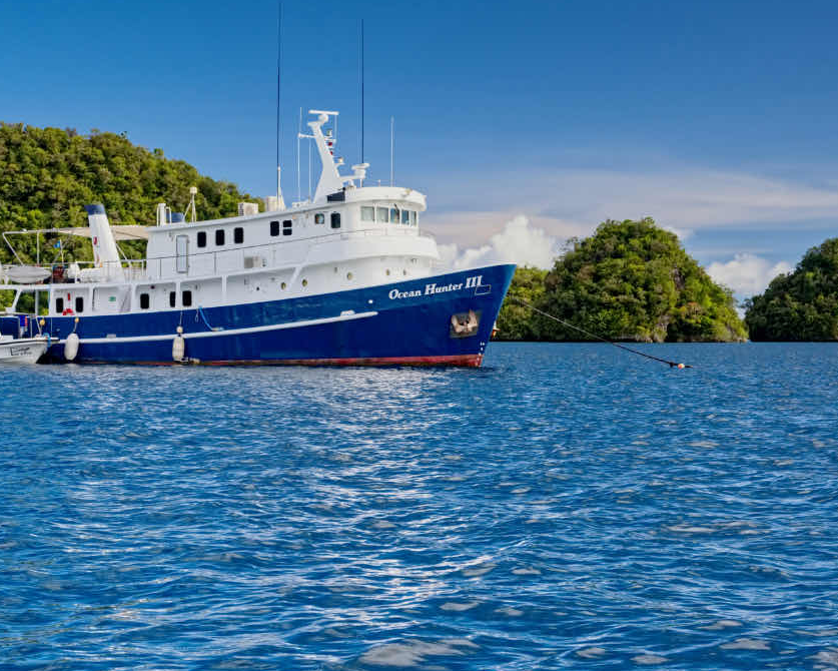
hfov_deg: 27.1
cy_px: 324
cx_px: 372
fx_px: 1737
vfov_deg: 21.9
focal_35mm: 70
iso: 320
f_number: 8
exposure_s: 1/250
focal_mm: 52
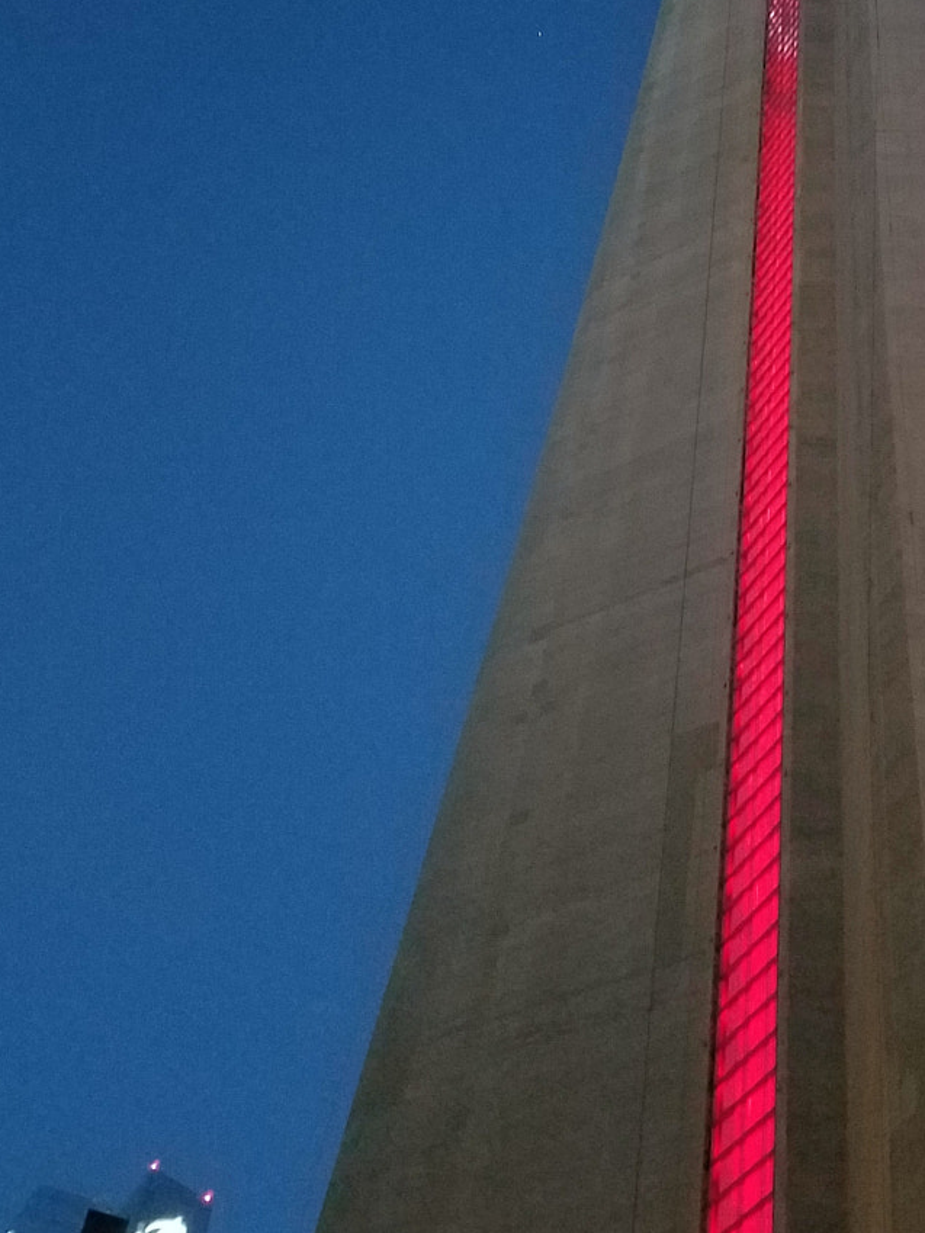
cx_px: 791
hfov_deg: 28.8
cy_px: 373
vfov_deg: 38.3
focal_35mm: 49
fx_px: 1745
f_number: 1.7
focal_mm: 4.2
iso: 1000
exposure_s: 1/10
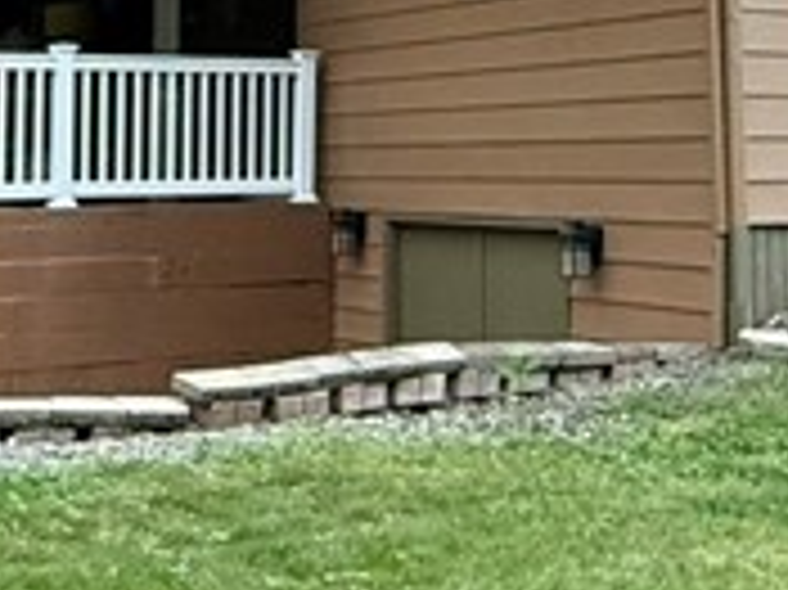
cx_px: 338
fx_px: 1865
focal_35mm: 82
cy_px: -162
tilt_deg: +10.8
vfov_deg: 17.0
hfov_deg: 23.8
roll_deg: -1.2
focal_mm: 2.22
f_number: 2.2
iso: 400
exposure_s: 1/60
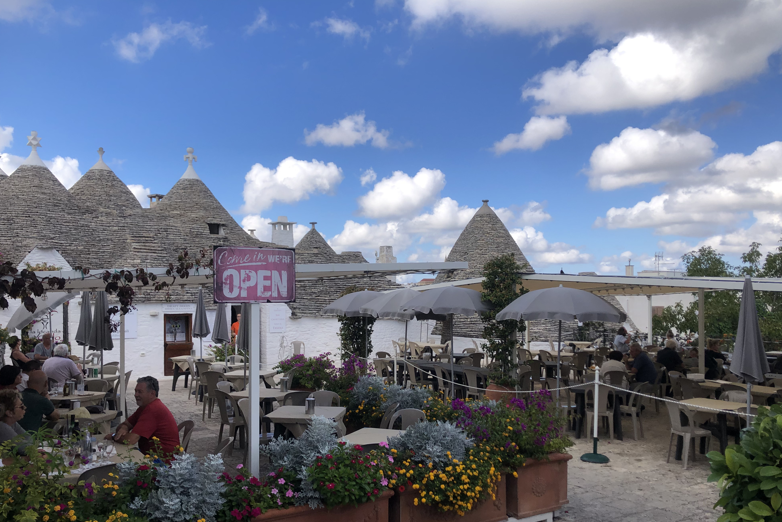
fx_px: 652
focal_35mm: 30
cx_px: 391
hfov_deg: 61.9
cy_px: 301
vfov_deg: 43.5
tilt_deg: -0.7
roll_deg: +1.1
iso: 20
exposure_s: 1/1736
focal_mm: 4
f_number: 1.8
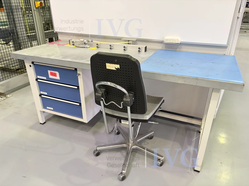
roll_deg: +1.5
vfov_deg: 53.1
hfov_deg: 67.3
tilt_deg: -26.4
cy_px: 93
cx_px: 124
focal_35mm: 26
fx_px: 187
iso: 400
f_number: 1.6
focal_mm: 5.96
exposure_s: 1/50
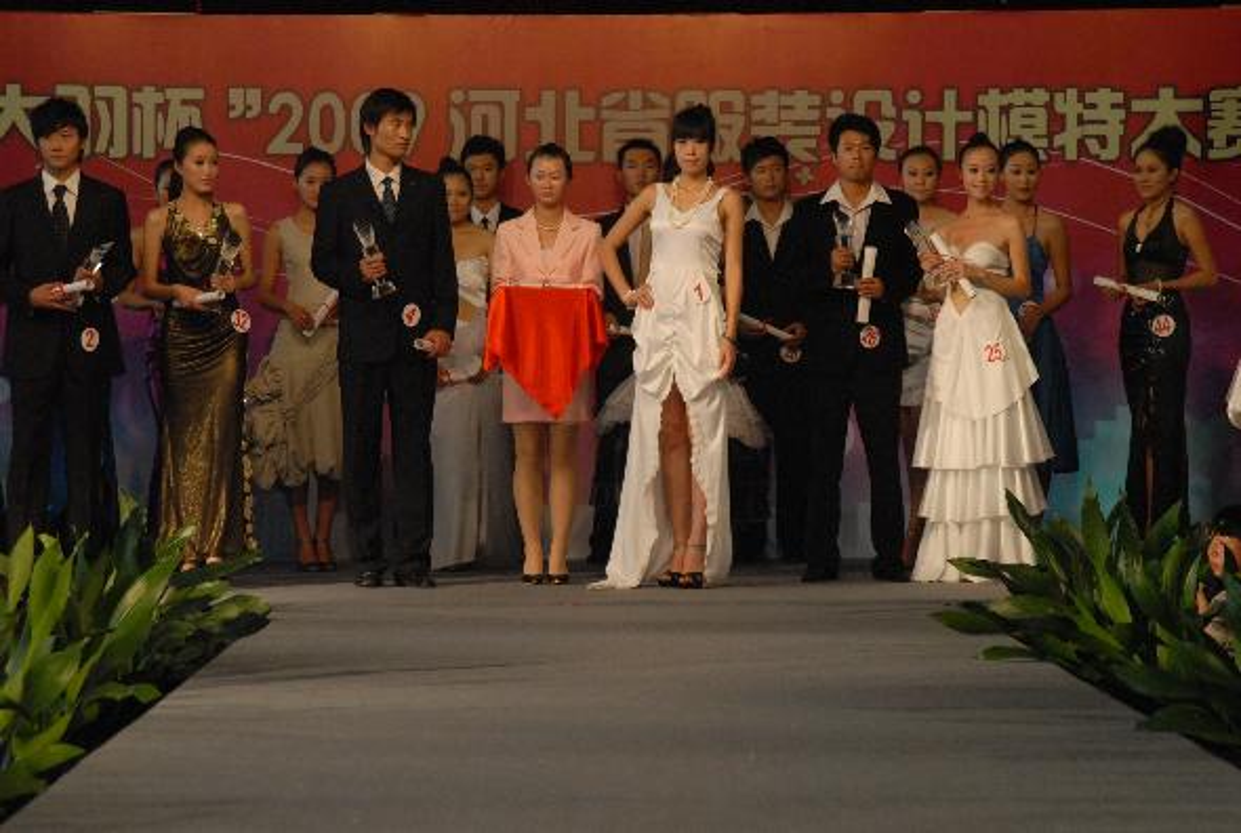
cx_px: 620
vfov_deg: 10.8
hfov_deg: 16.0
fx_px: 4404
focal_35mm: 128
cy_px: 416
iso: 800
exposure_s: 1/320
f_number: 4
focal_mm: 85
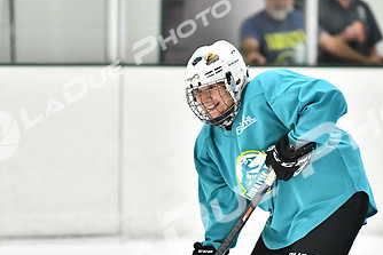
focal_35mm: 521
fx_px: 5545
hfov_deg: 4.0
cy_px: 195
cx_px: 232
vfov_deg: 2.6
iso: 6400
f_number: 2.8
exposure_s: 1/1250
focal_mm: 200
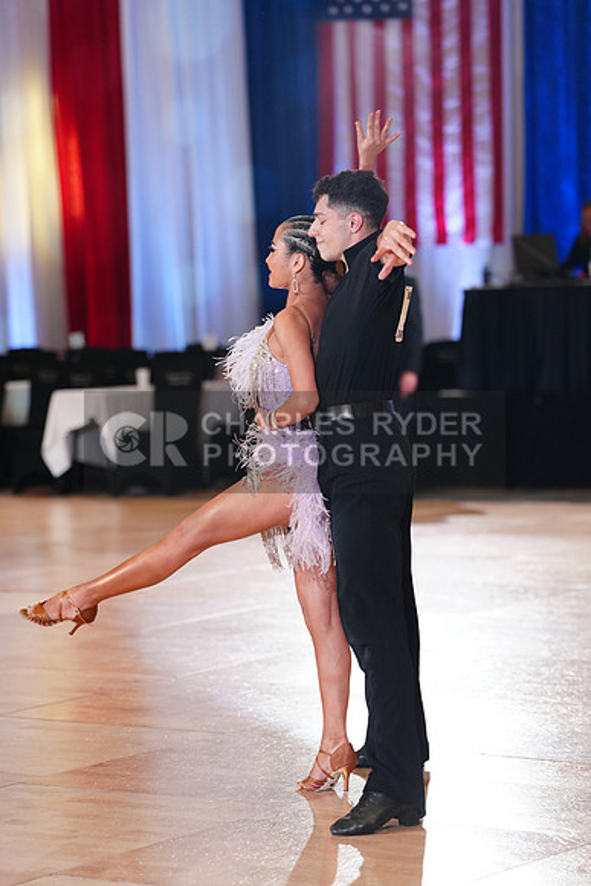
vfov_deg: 17.3
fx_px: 2904
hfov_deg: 11.6
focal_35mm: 118
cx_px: 296
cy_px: 443
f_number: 2.8
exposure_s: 1/400
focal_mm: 118
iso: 1600
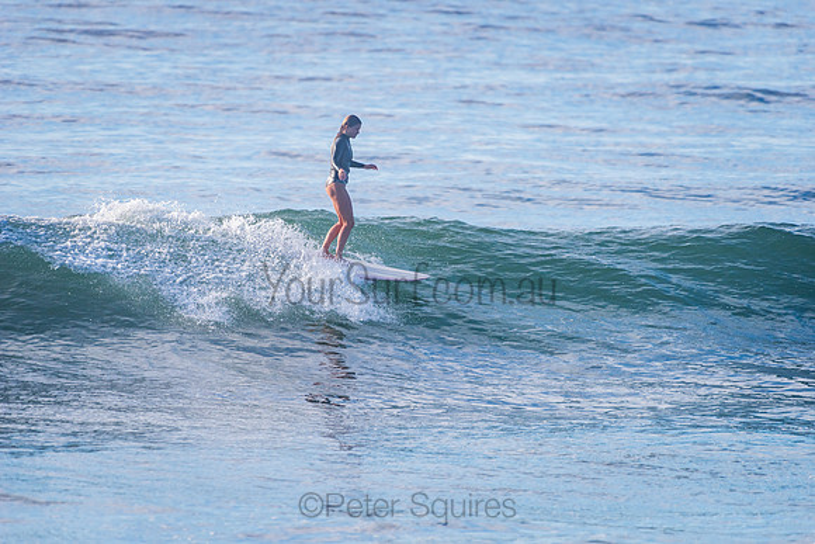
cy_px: 272
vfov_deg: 2.8
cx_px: 408
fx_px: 11322
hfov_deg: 4.1
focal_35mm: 500
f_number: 5.6
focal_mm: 500
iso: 280
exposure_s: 1/2000
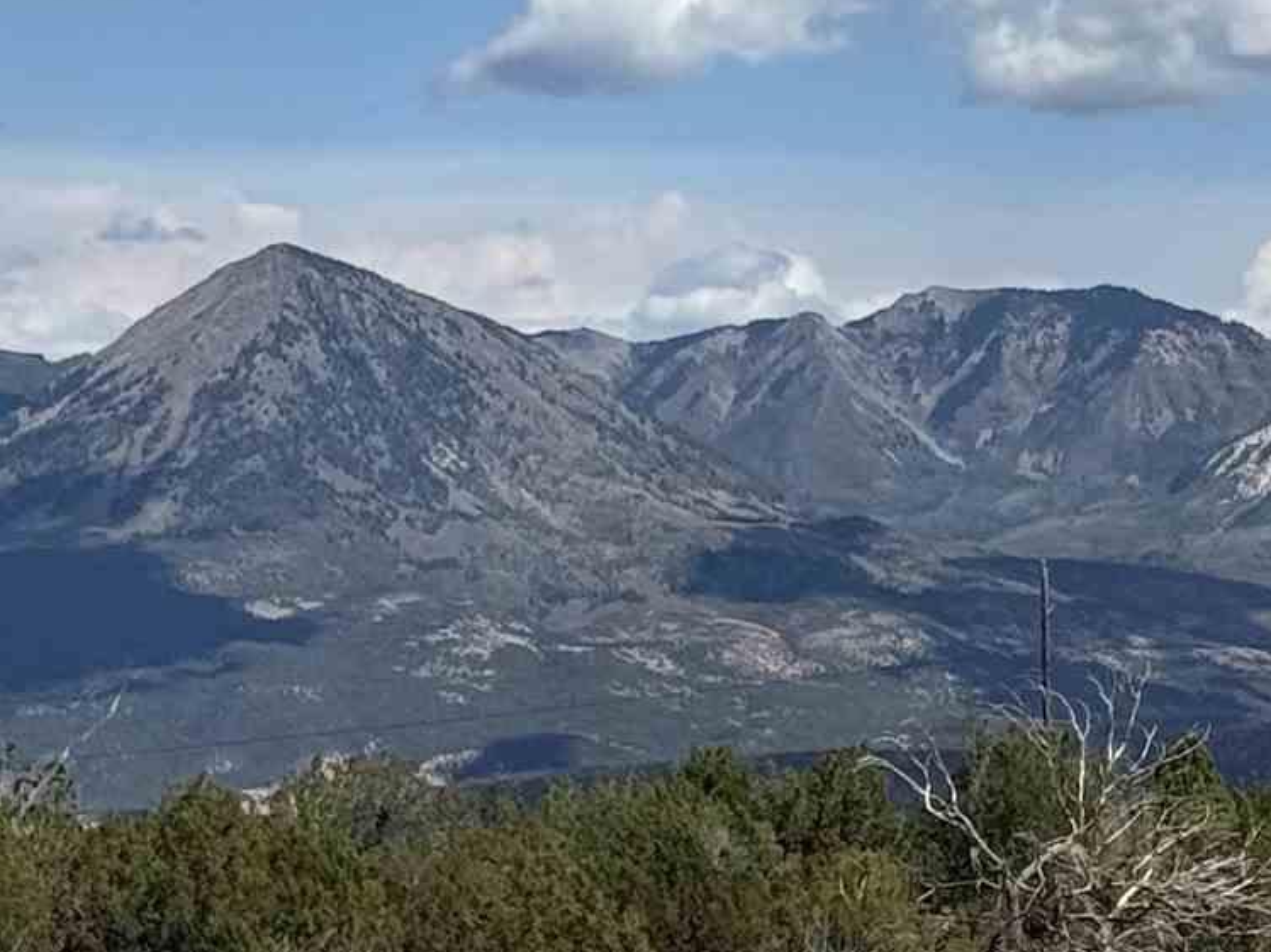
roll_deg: +0.7
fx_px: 7230
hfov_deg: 10.0
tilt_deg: -1.5
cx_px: 1274
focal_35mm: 197
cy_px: 964
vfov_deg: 7.5
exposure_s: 1/7874
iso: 64
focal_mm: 6.76
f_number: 1.78
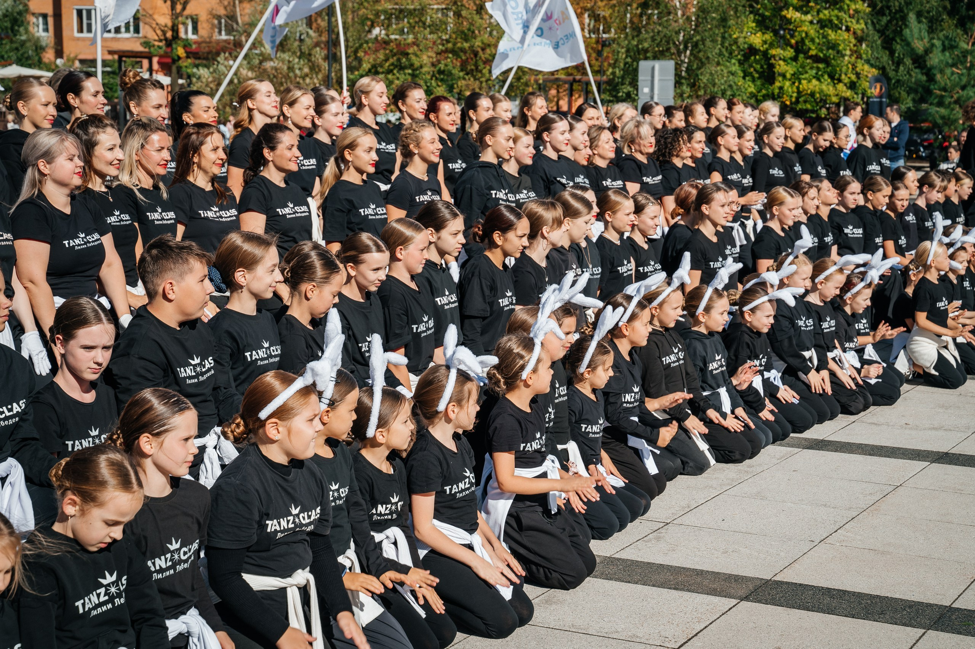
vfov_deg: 21.2
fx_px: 1730
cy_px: 324
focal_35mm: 64
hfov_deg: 31.5
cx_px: 491
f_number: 7.1
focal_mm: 63
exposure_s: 1/400
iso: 100
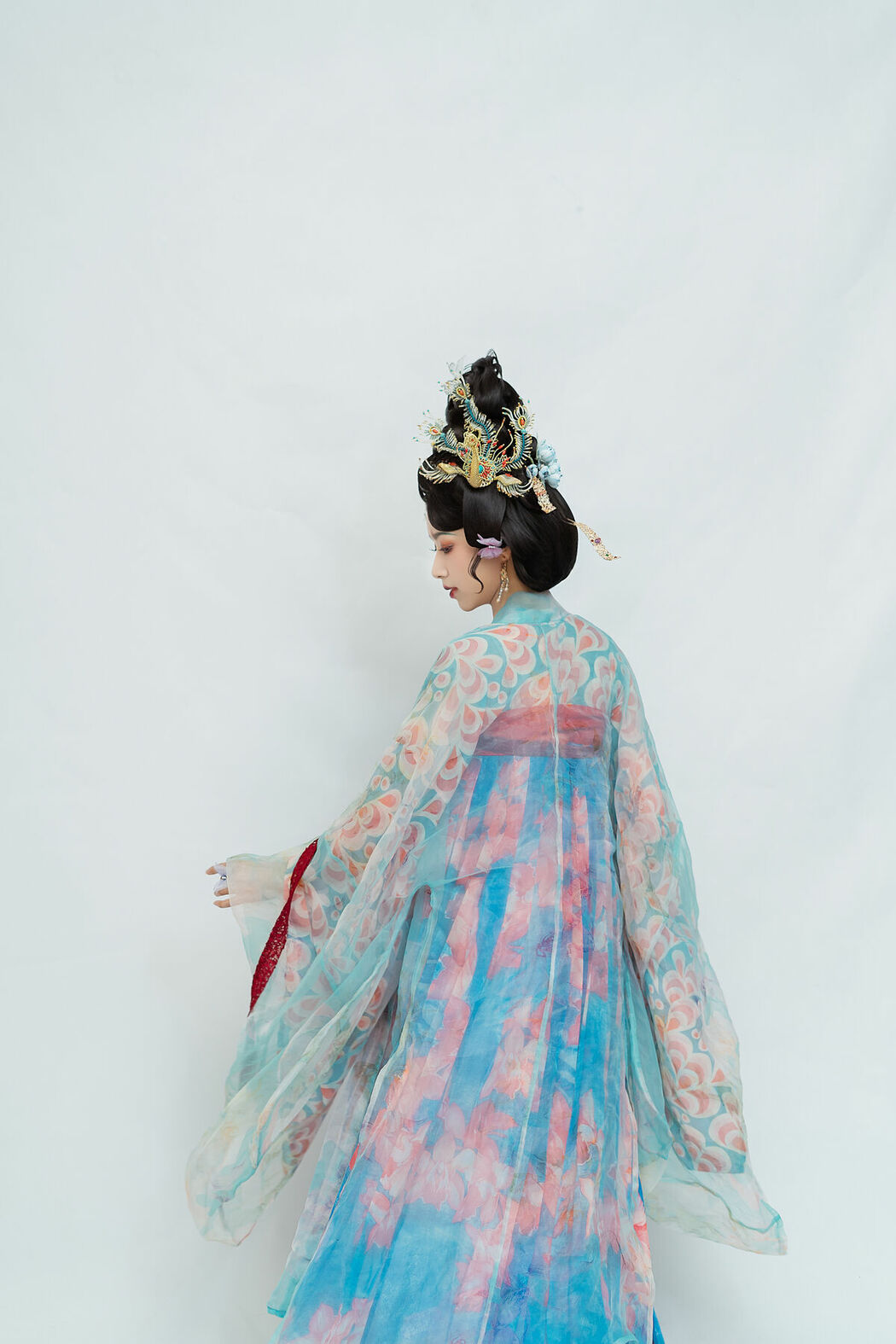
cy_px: 672
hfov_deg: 27.0
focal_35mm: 50
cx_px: 448
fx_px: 1867
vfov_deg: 39.6
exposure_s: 1/125
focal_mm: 50
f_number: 2.8
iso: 100
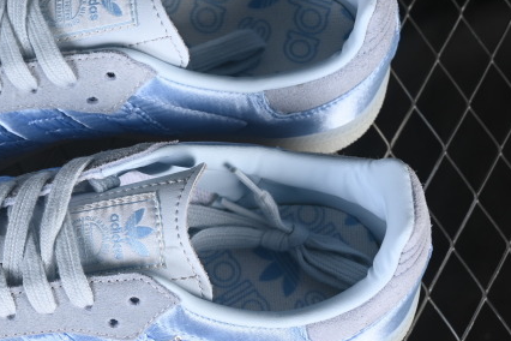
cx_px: 54
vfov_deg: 9.7
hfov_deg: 14.4
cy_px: 189
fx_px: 2001
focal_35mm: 141
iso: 160
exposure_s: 1/80
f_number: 7.1
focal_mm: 50
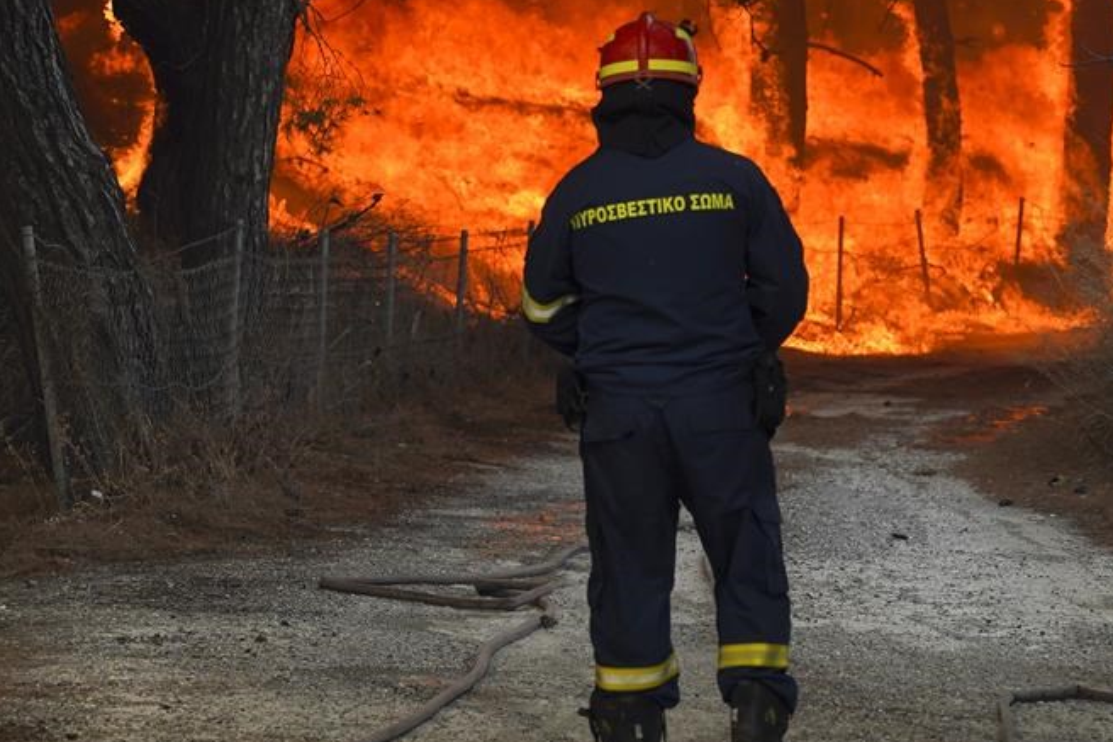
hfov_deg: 12.5
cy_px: 315
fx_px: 5069
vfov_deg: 8.4
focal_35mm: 164
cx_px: 643
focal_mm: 70
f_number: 3.5
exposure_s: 1/3200
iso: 200
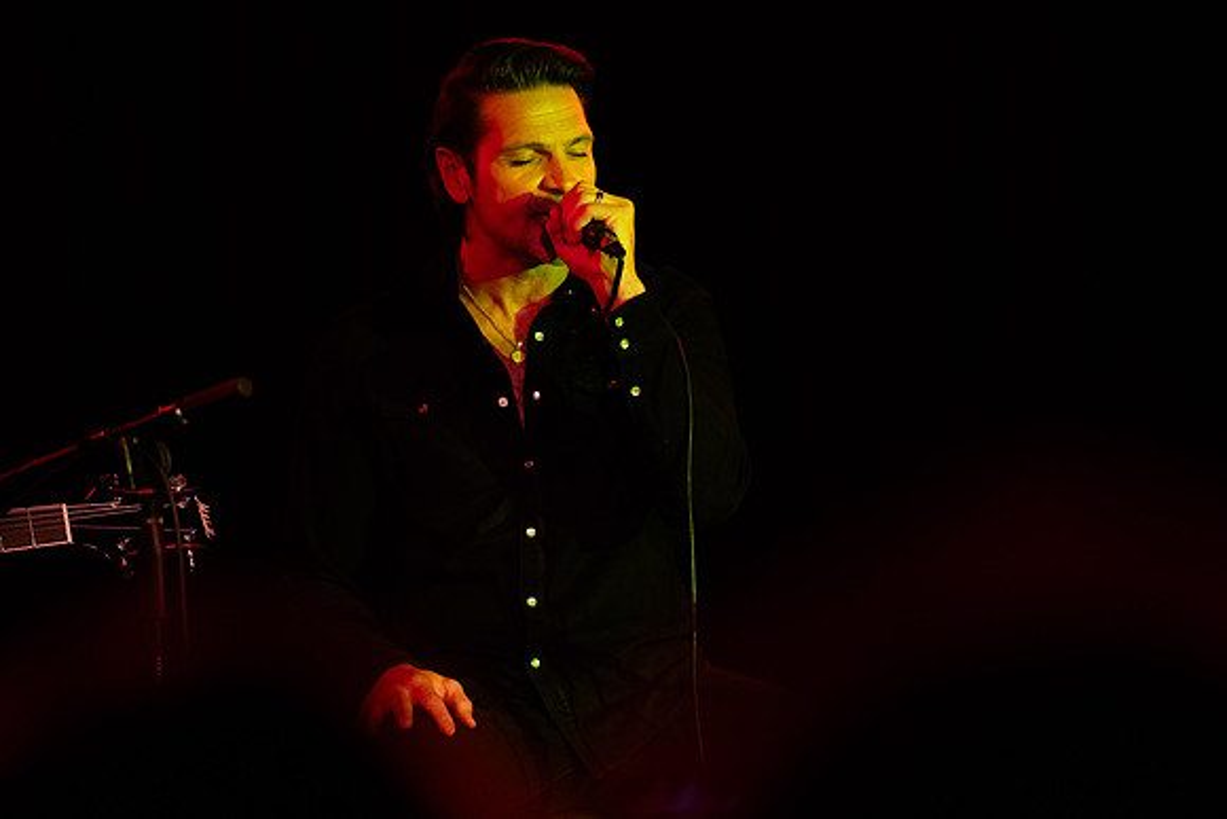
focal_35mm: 206
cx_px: 526
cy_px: 404
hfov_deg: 10.0
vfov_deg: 6.7
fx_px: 7037
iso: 1600
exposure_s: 1/320
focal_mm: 180
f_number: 3.5
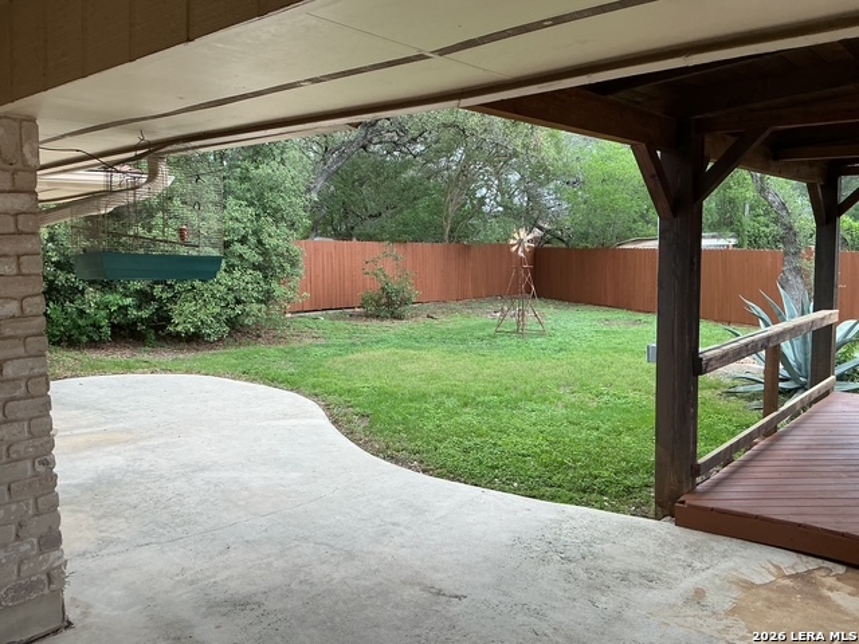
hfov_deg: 61.7
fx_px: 720
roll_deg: +0.2
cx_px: 430
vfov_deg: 48.2
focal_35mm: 29
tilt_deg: -6.1
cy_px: 322
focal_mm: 3
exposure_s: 1/120
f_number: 1.8
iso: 40
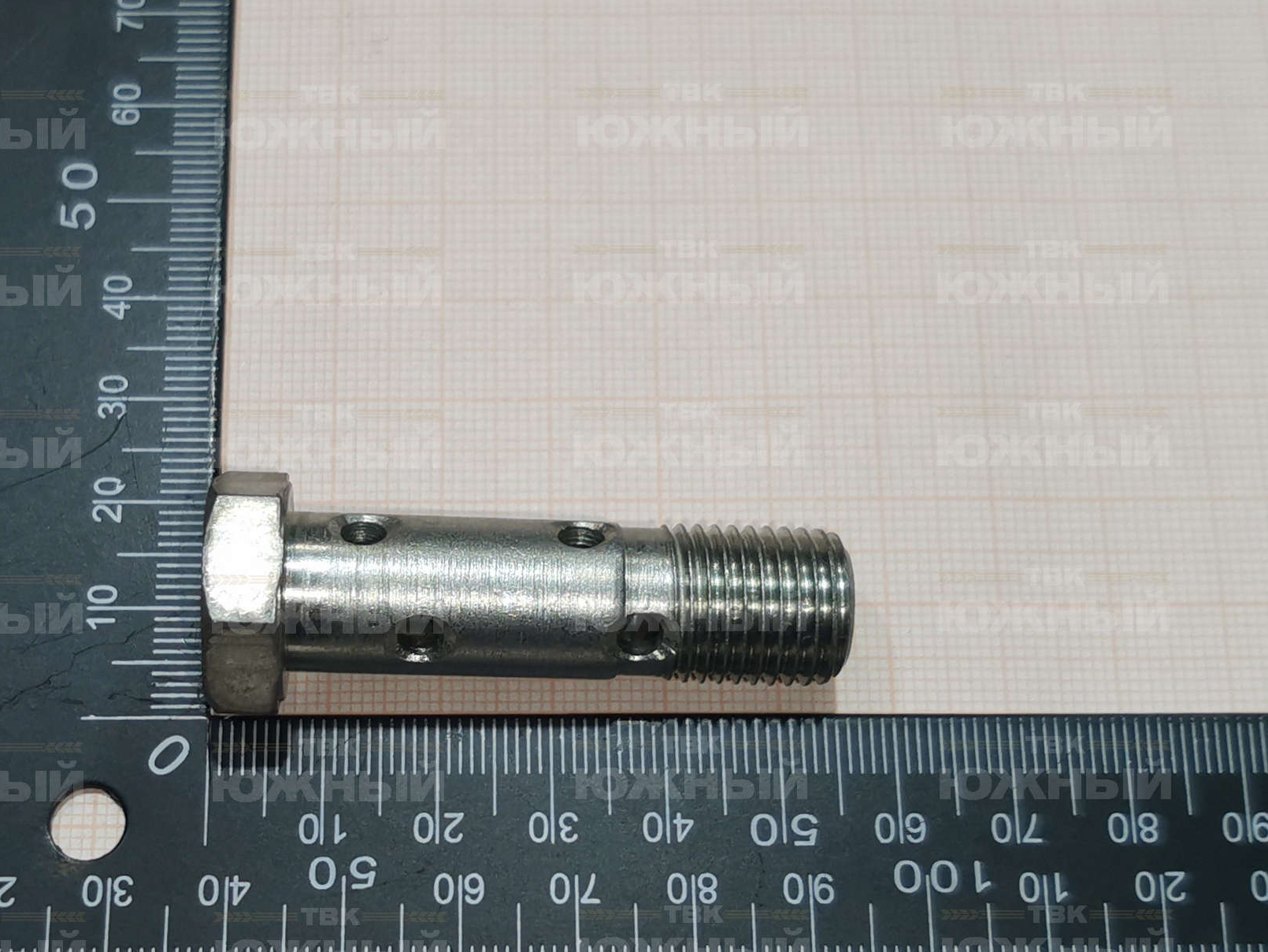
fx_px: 1136
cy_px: 550
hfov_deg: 57.9
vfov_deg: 45.3
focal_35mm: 31
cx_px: 515
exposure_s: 1/100
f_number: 1.4
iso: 100
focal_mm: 4.66
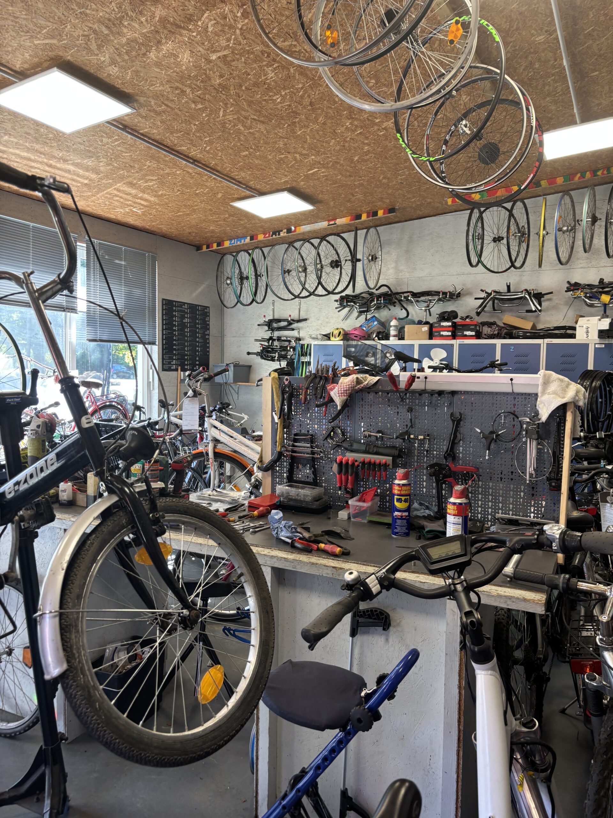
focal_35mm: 26
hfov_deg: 53.1
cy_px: 409
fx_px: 614
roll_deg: -1.6
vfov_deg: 67.3
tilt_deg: -4.3
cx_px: 306
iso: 80
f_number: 1.6
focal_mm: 5.96
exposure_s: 1/50
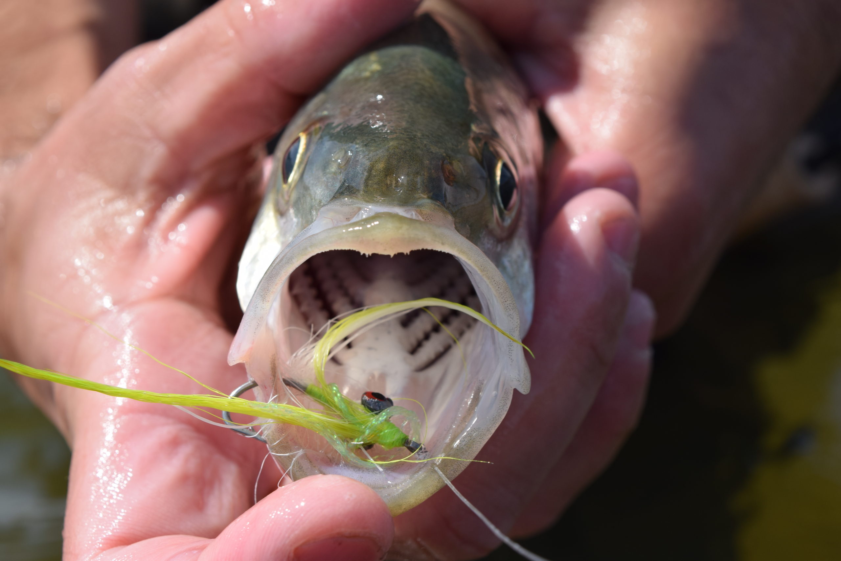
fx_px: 1682
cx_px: 420
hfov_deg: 28.1
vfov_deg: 18.9
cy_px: 280
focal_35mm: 72
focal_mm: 48
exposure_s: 1/400
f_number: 10
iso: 200
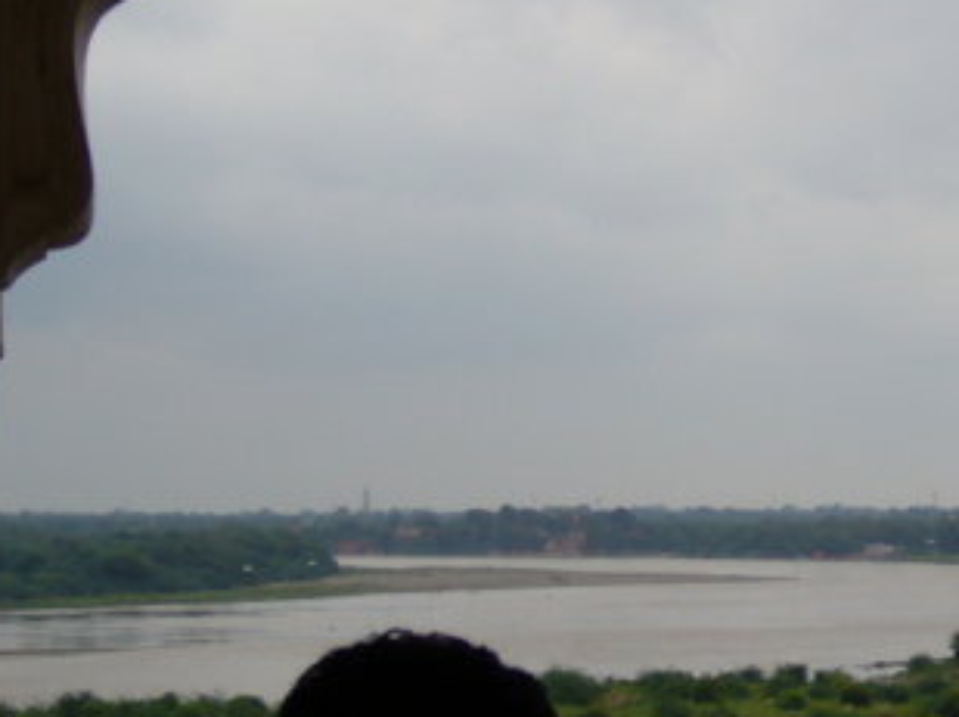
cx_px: 885
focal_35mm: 154
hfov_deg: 12.7
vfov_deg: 9.6
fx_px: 4261
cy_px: 310
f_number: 3.9
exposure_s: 1/200
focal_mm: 10.9
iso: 80
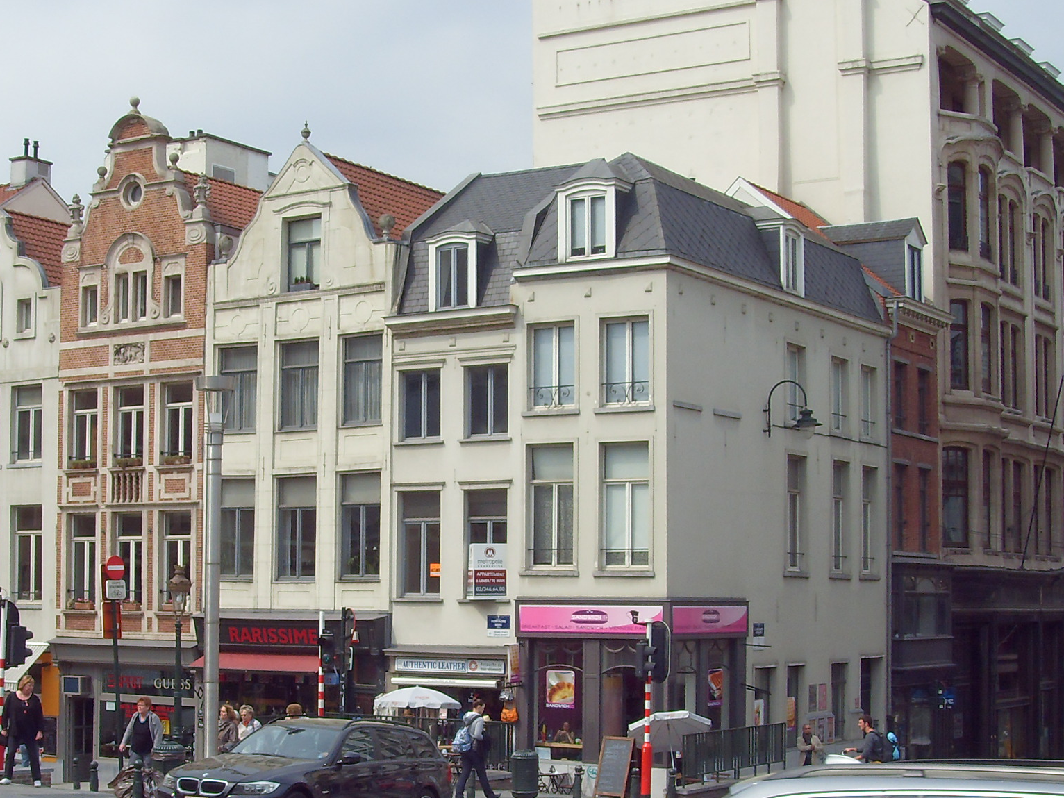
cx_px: 281
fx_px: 2029
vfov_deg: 22.2
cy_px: 530
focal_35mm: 66
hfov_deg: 29.0
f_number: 6.2
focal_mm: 6.6
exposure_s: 1/250
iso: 80
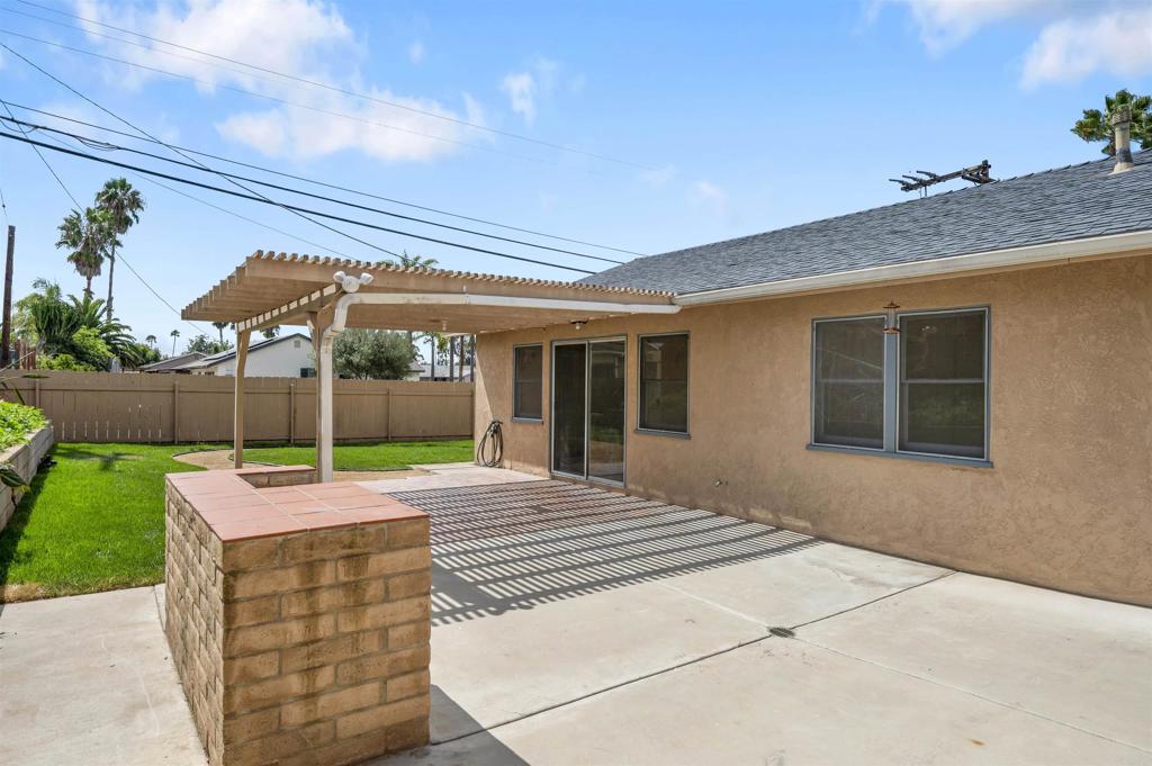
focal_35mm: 20
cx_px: 576
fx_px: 655
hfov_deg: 82.6
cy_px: 383
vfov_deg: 60.6
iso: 400
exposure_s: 1/1250
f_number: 8
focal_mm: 20.5
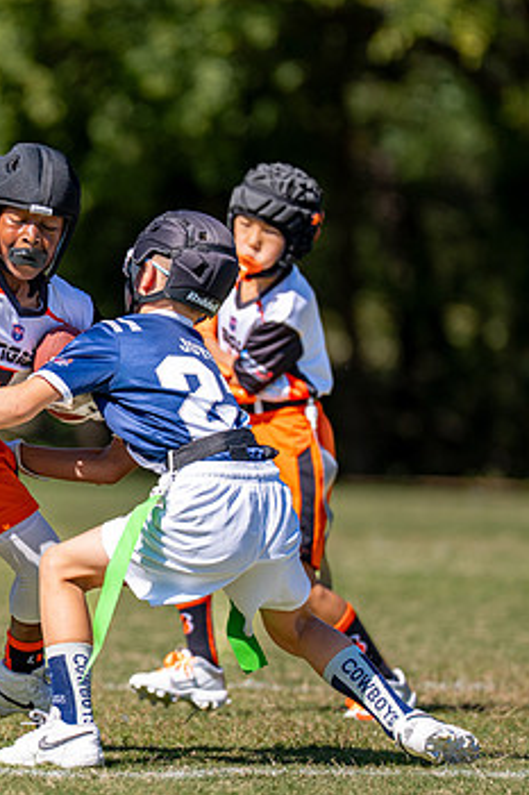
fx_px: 9420
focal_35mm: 427
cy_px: 413
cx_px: 66
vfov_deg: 4.8
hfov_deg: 3.2
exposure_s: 1/2500
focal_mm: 200
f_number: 2.8
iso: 160
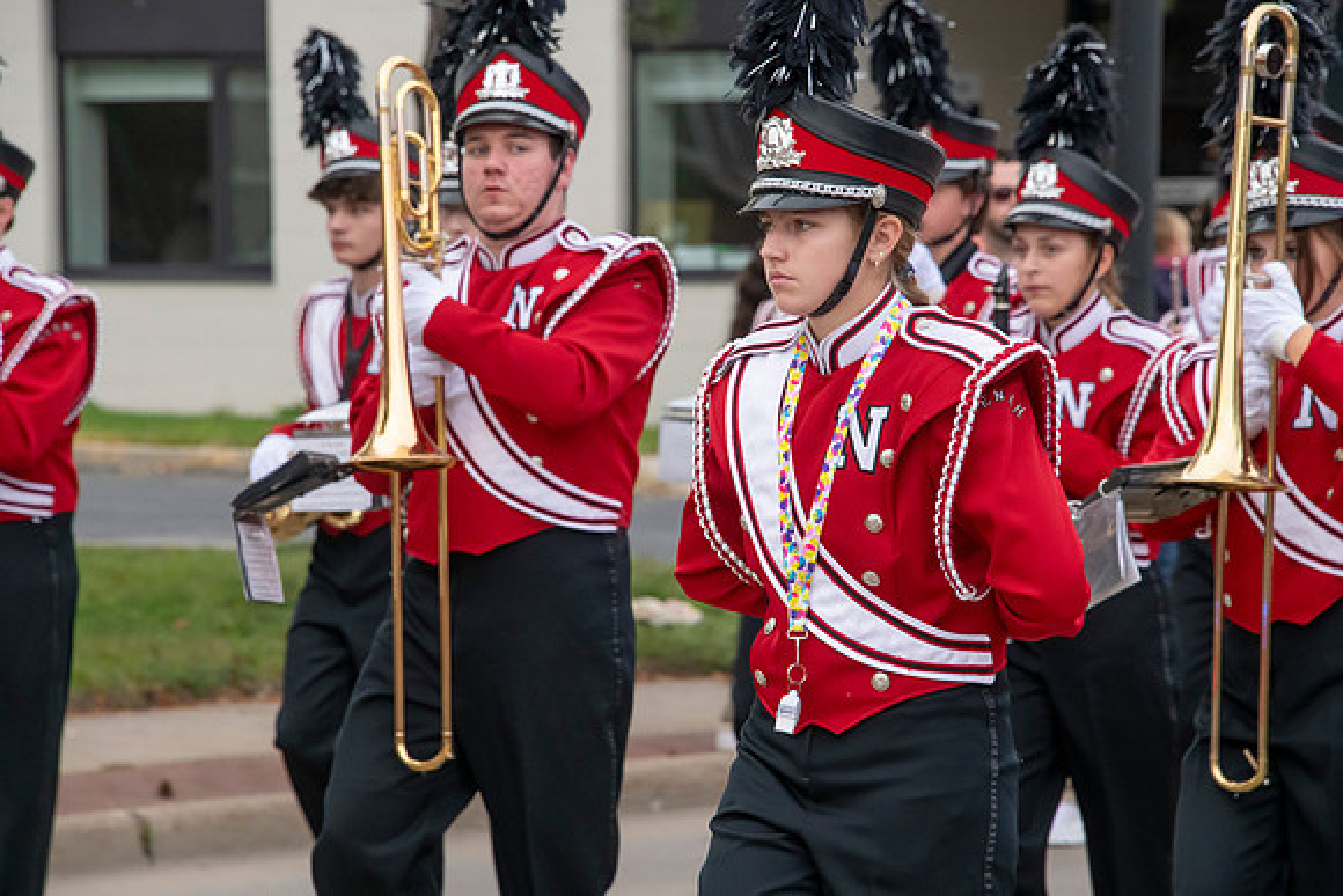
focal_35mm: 300
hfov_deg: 6.9
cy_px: 448
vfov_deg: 4.6
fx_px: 11194
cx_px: 672
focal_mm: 300
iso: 3200
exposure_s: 1/320
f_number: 11
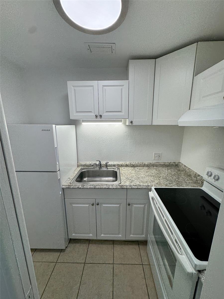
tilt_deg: -12.8
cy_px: 150
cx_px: 112
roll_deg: +1.8
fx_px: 121
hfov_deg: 85.7
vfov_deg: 102.1
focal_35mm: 14
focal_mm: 2.22
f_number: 2.2
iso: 40
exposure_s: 1/120
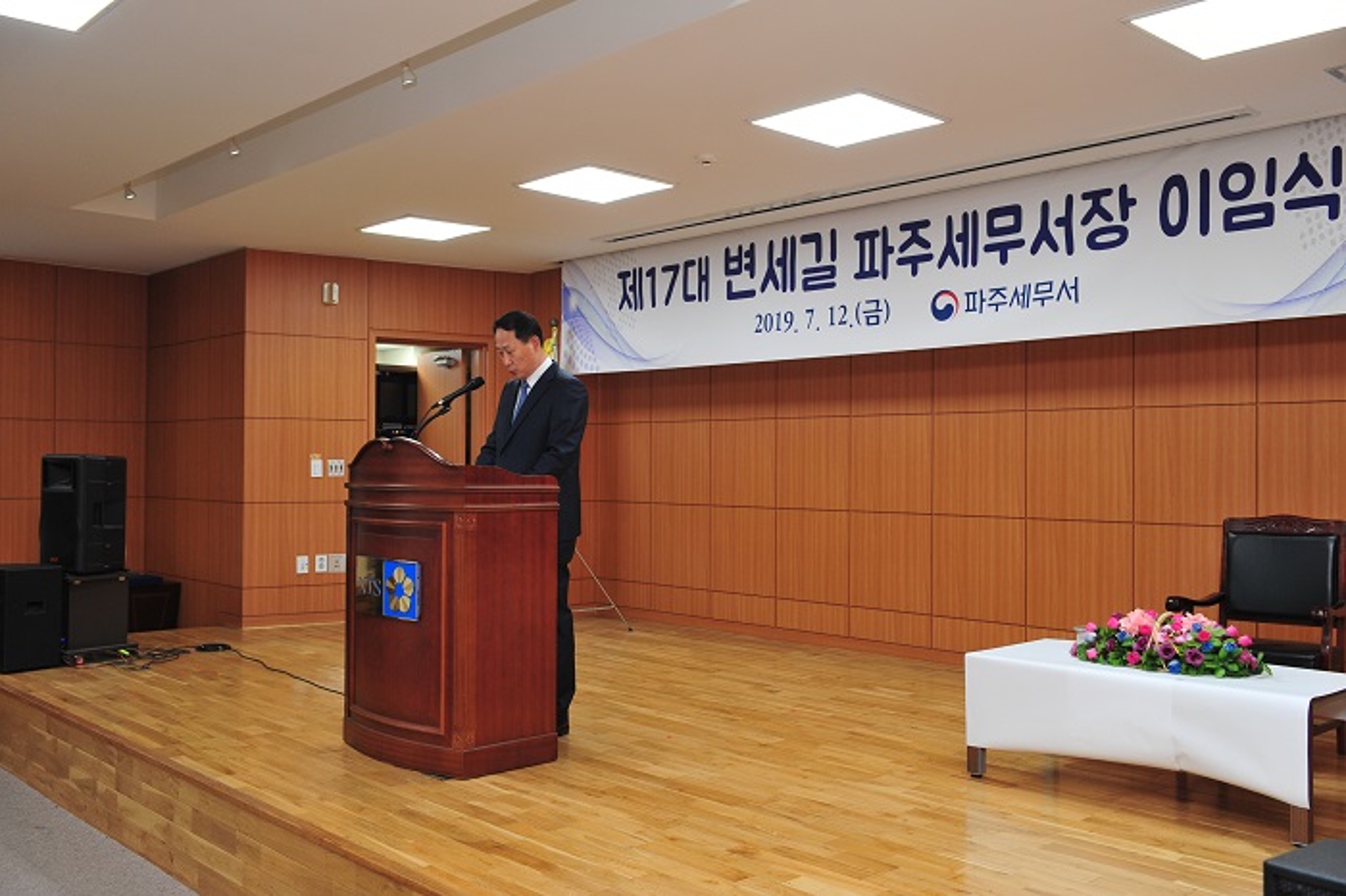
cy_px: 448
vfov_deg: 41.1
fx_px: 1196
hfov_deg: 58.7
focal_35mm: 32
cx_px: 673
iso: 1000
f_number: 4.5
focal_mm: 32
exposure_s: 1/100
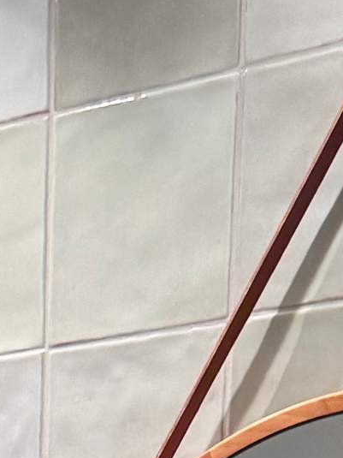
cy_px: 1532
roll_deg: +0.7
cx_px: -287
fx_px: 2392
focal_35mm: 181
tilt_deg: -15.2
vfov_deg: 8.5
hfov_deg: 7.9
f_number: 1.78
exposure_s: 1/60
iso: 125
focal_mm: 6.76
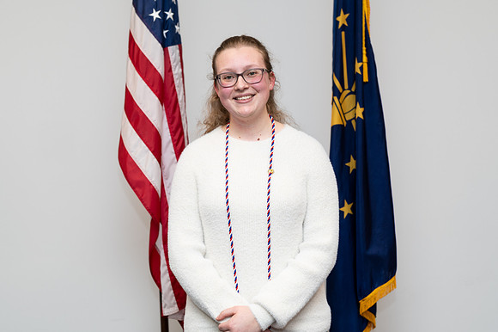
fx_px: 829
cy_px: 166
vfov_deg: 22.6
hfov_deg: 33.4
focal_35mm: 60
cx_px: 249
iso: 100
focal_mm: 50
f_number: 3.2
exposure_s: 1/160
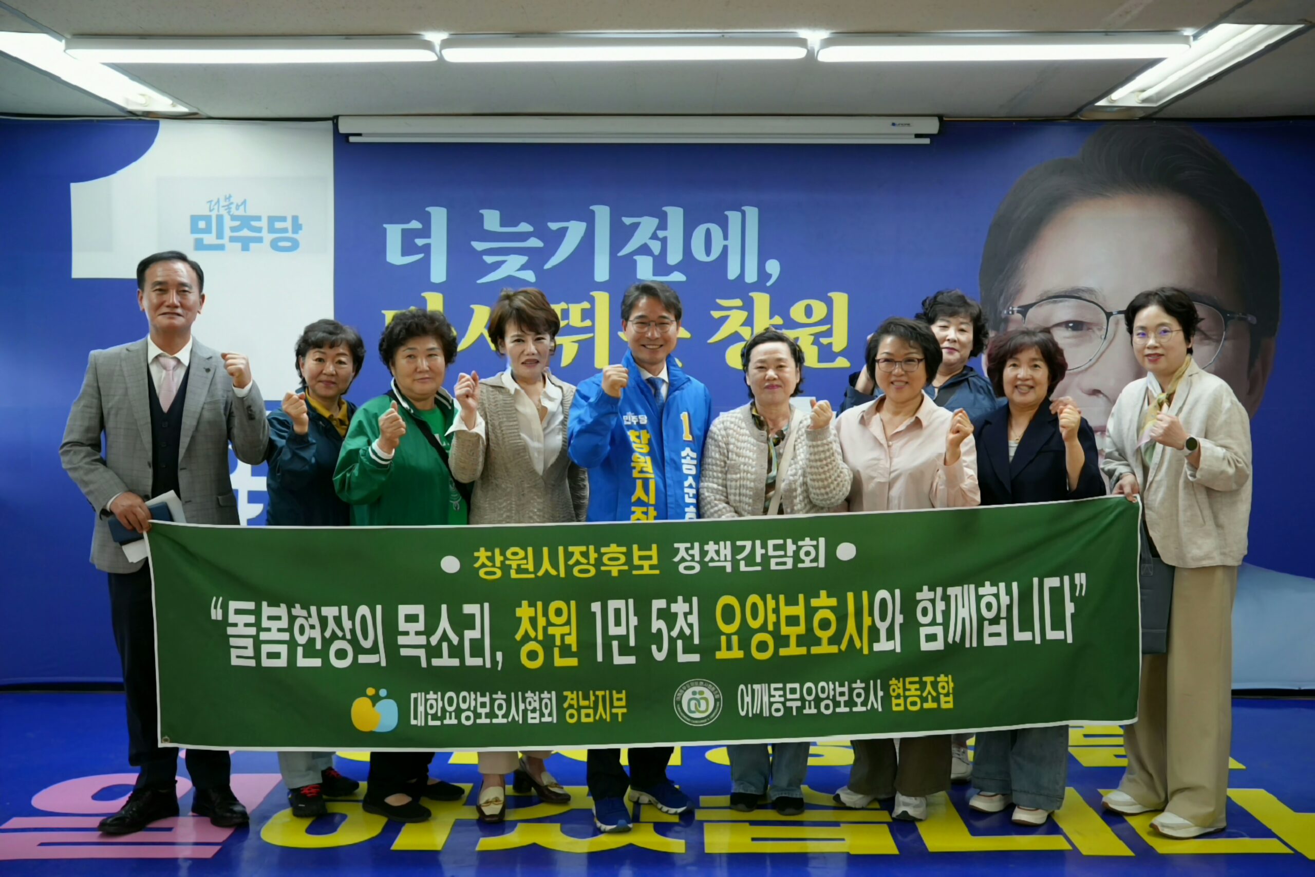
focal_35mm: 36
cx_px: 658
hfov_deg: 53.1
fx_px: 1315
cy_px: 438
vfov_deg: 36.9
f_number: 4
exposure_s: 1/161
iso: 1250
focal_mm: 36
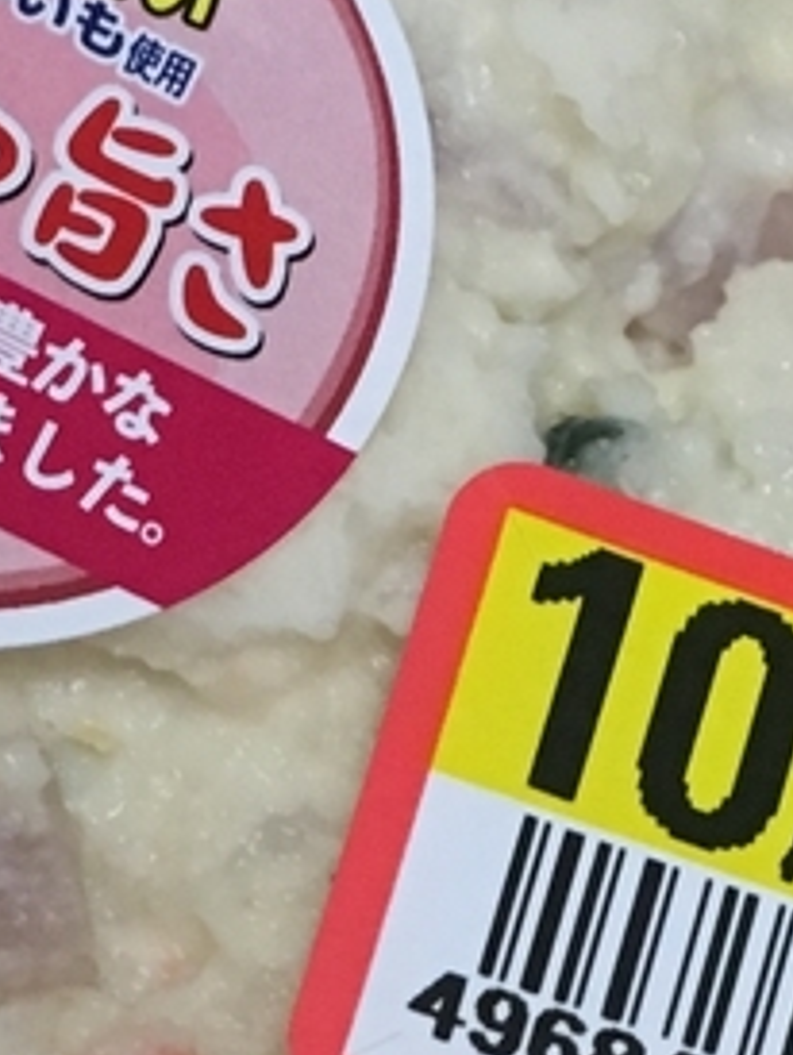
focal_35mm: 127
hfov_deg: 11.7
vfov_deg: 15.0
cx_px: 516
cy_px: 1251
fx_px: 3873
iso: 100
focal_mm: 4.15
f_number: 2.2
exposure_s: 1/30
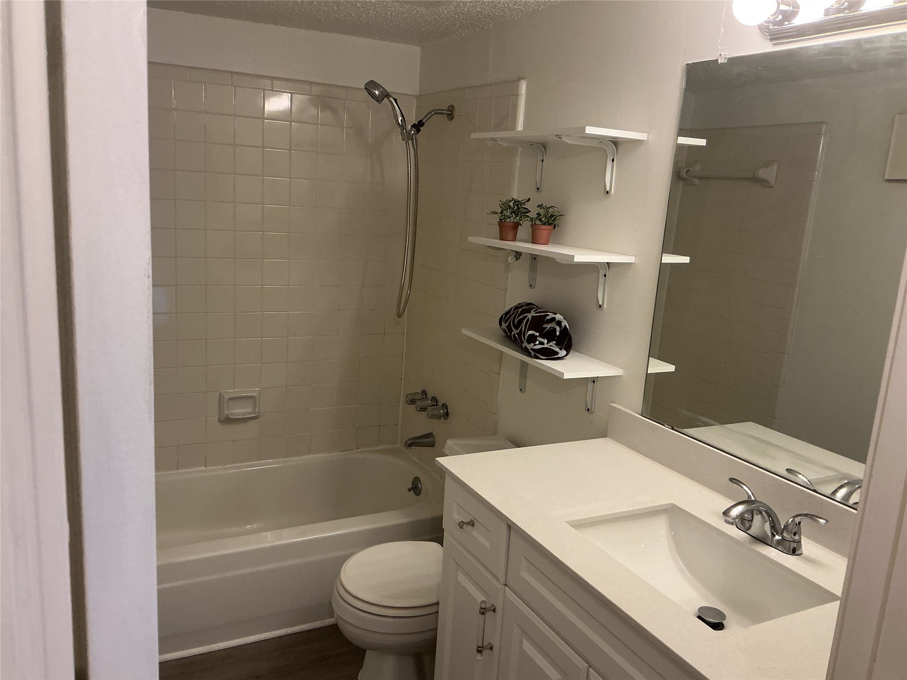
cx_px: 454
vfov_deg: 48.2
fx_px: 760
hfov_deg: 61.7
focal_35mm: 29
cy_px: 340
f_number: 1.8
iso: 80
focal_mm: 3
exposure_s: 1/60
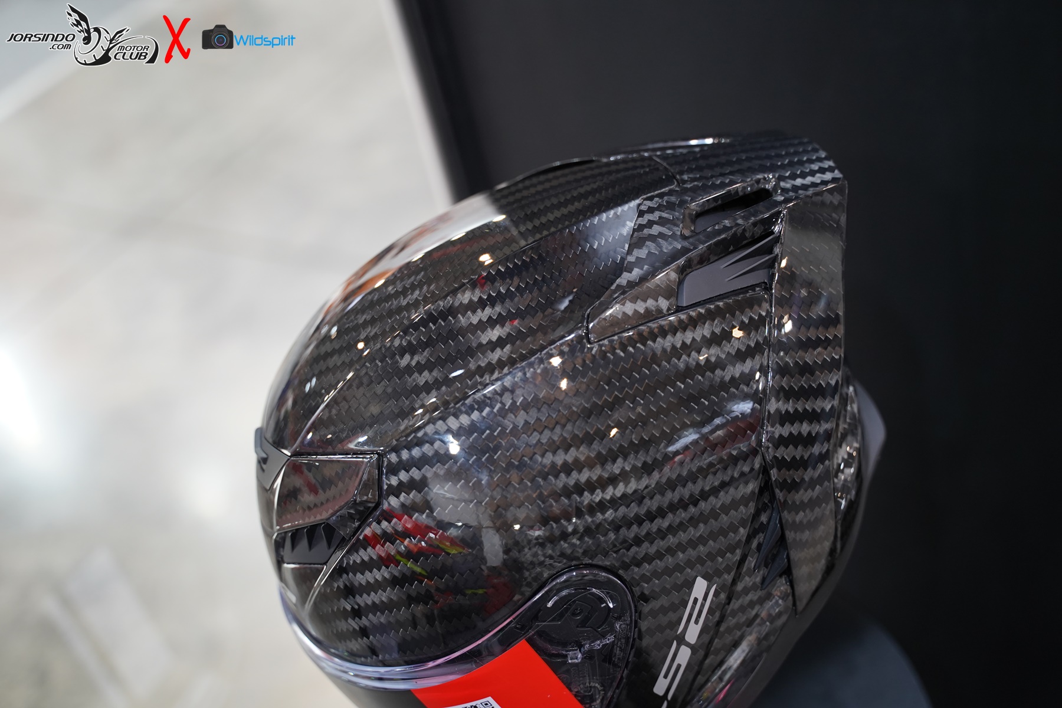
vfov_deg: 30.5
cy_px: 354
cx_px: 531
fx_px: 1298
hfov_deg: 44.5
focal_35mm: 44
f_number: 2.8
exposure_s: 1/100
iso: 1000
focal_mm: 44
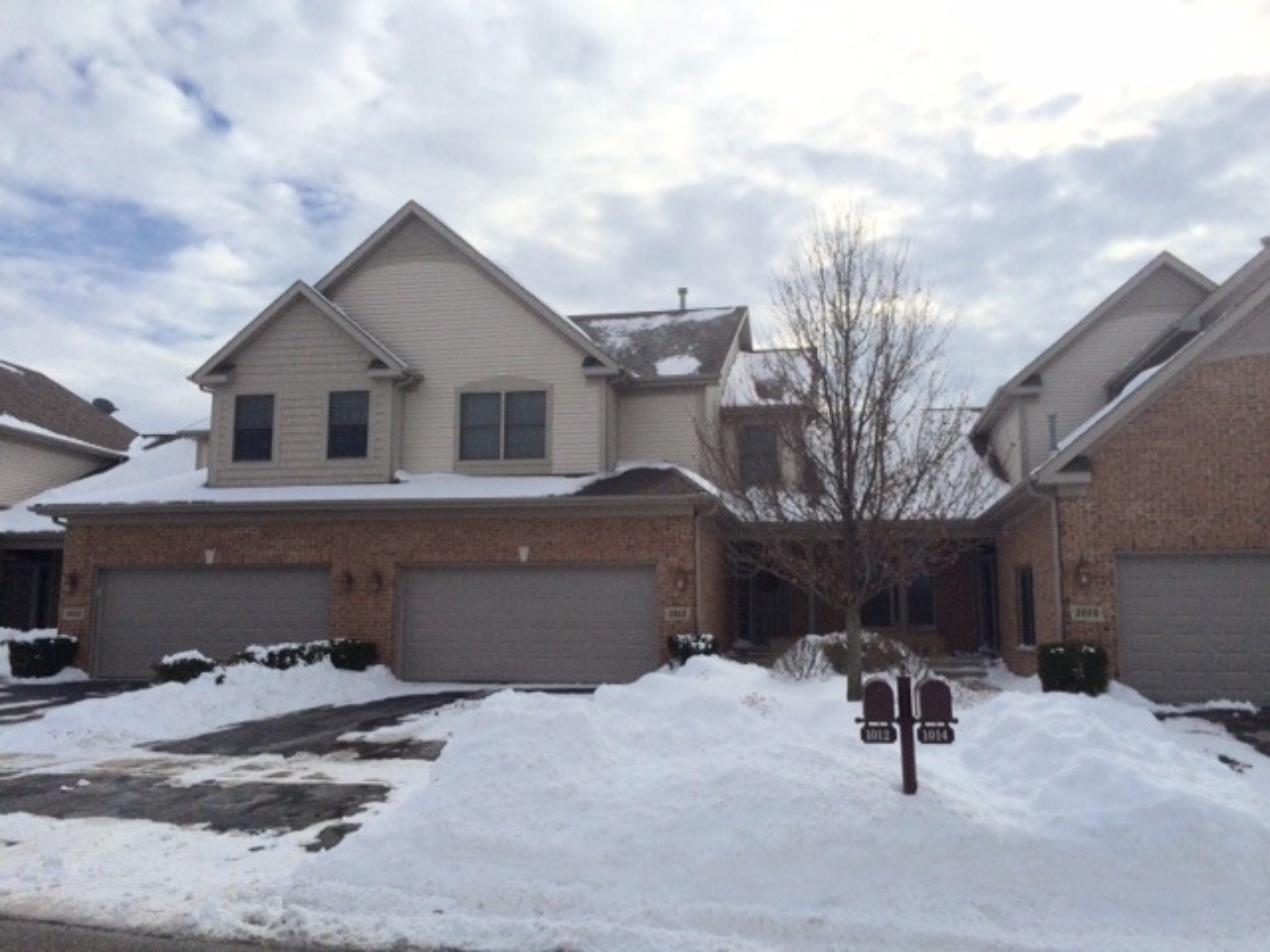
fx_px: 1064
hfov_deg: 61.7
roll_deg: +2.1
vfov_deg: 48.2
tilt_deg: +7.5
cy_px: 476
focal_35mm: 29
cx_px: 635
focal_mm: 4.15
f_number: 2.2
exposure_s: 1/10309
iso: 40
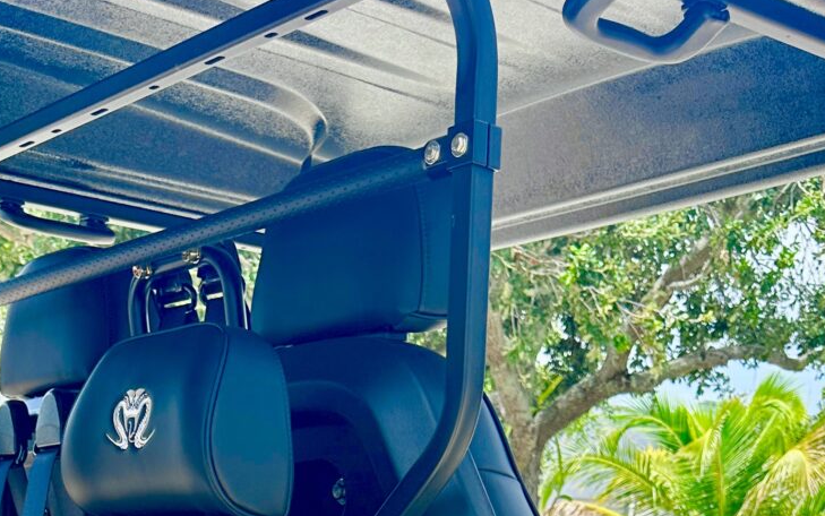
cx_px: 345
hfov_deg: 30.6
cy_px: 989
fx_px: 1507
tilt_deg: -16.3
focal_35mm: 67
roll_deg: -1.1
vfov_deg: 15.9
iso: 80
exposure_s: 1/773
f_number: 1.78
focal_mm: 6.86
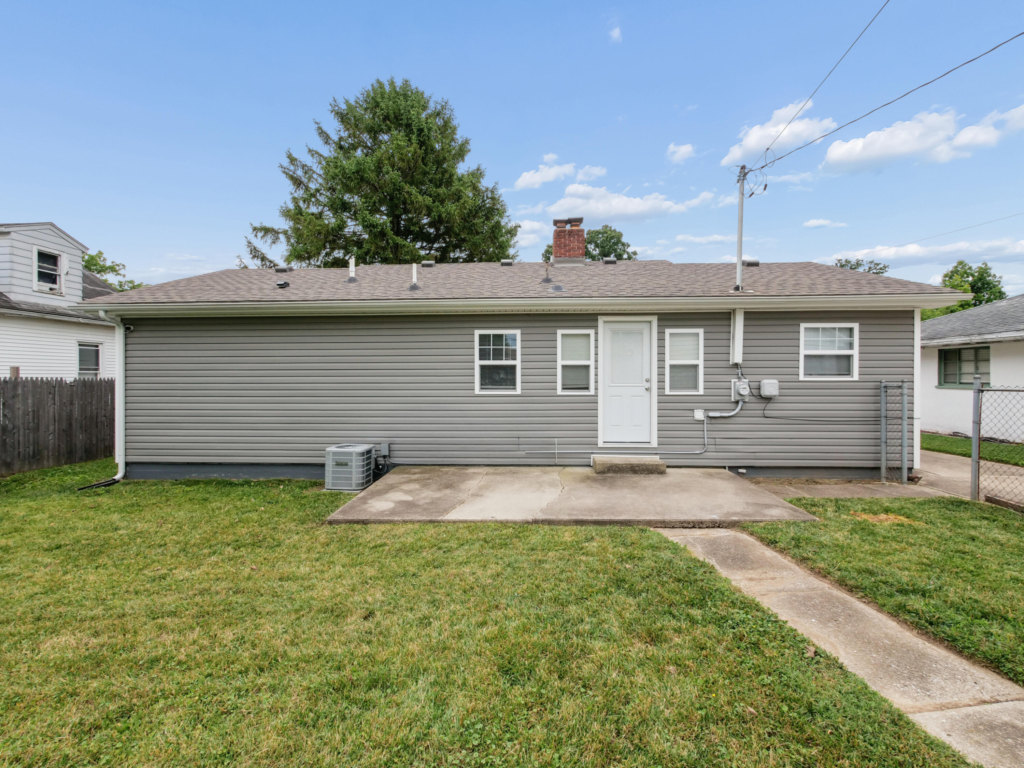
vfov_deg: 85.7
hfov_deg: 102.1
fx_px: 414
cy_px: 384
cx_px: 512
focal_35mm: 14
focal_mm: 7
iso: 200
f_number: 10
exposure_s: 1/80
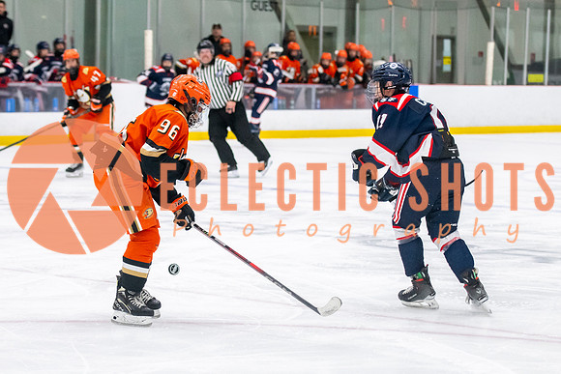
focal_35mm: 126
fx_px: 1964
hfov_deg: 16.2
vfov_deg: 10.9
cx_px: 215
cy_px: 222
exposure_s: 1/640
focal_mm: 70
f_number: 3.2
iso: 2500
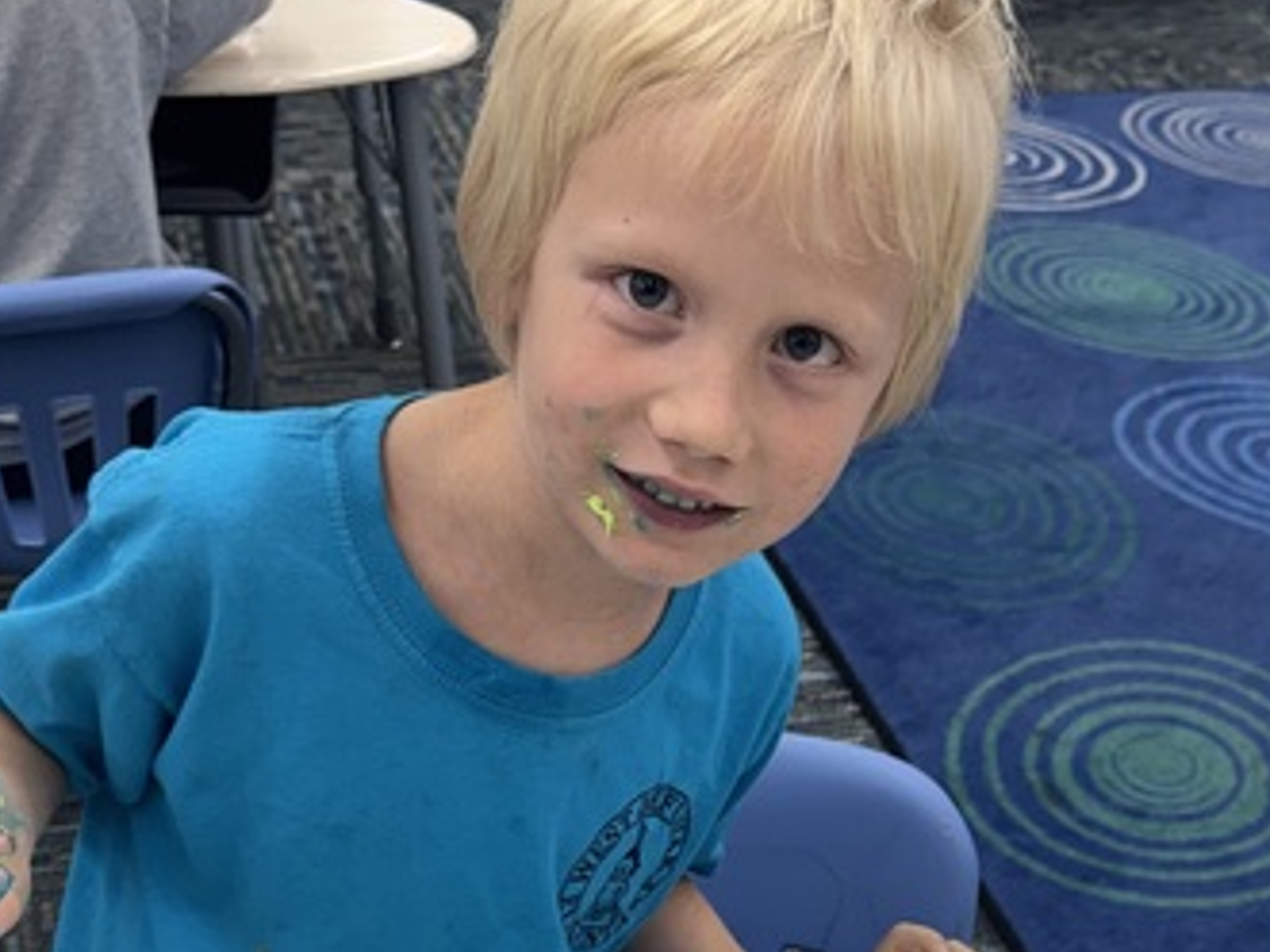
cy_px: 1052
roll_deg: -3.5
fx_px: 2127
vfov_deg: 23.6
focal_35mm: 58
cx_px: 787
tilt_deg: -38.7
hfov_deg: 33.1
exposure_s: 1/120
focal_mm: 6.76
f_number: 1.78
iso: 80
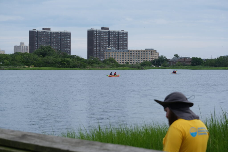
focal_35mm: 101
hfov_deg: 20.2
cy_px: 76
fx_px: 640
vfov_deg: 13.6
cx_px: 114
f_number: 5.6
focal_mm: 67.1
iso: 320
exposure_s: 1/1600
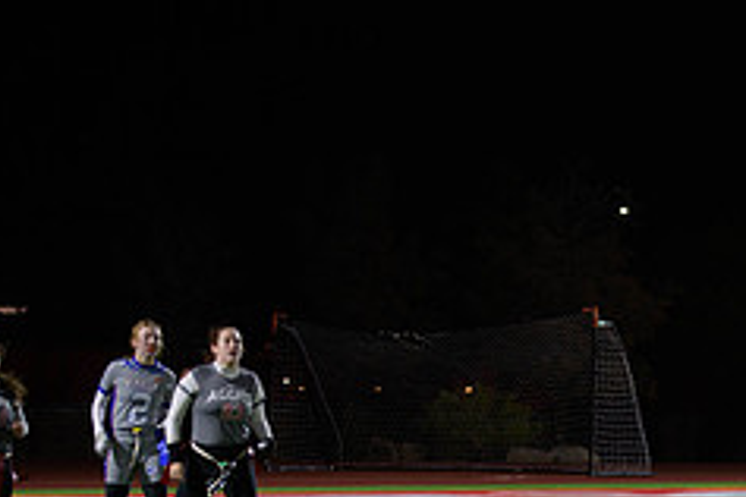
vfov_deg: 5.6
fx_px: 5077
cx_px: 891
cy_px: 508
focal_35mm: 245
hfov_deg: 8.3
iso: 900
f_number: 2.8
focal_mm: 100
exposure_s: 1/200
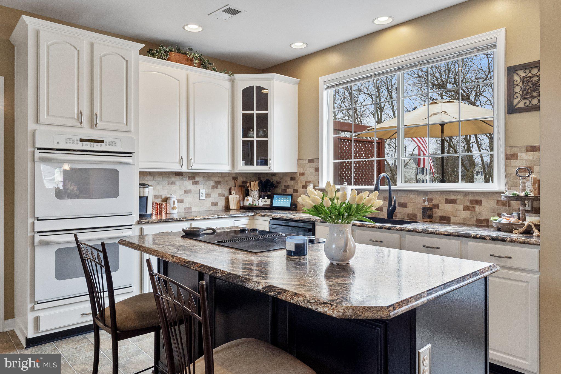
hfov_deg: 71.5
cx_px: 280
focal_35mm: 25
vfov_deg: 51.3
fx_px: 390
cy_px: 187
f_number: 8
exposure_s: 1/30
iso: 800
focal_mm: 17
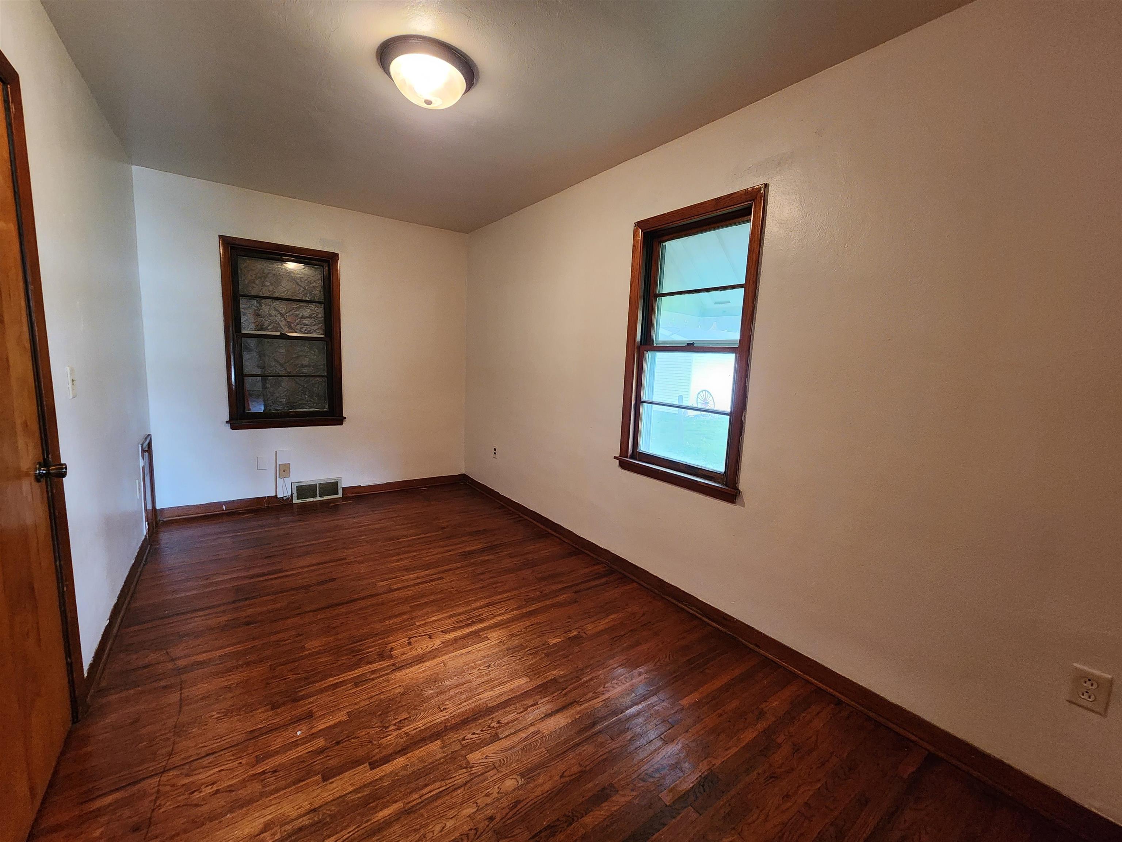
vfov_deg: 89.9
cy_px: 421
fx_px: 421
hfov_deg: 106.2
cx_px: 561
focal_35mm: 13
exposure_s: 1/30
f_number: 2.2
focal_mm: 2.2
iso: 640
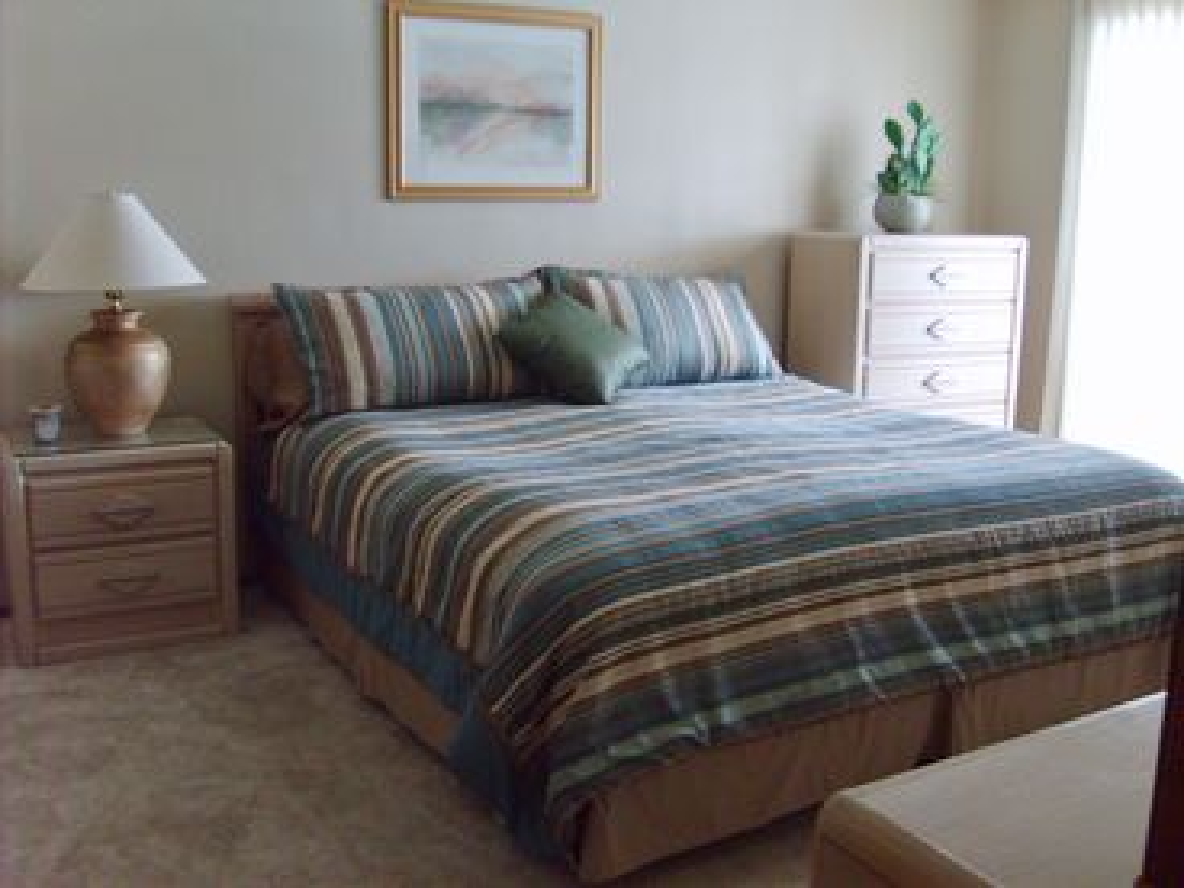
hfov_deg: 52.6
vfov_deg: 40.7
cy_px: 444
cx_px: 592
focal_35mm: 35
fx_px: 1197
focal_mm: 5.8
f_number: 2.8
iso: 140
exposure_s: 1/20
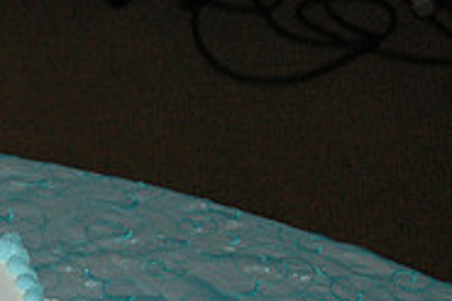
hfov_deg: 8.9
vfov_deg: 6.0
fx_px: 2835
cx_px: -235
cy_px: 455
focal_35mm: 226
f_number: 5.6
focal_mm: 48
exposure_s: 1/60
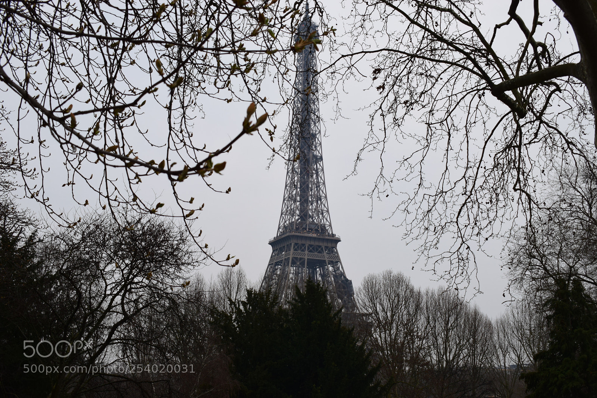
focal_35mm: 44
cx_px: 298
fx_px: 721
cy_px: 199
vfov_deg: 30.8
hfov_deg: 45.0
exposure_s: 1/60
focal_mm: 29
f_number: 8
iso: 400
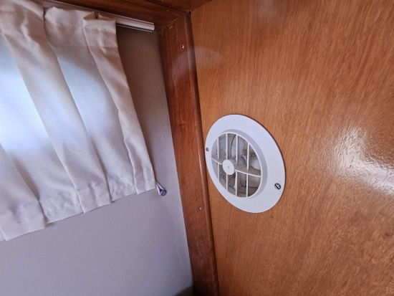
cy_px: 148
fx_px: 148
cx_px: 197
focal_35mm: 13
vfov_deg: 90.0
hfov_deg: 106.2
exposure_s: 1/77.4
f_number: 2.2
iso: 125
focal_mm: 2.2
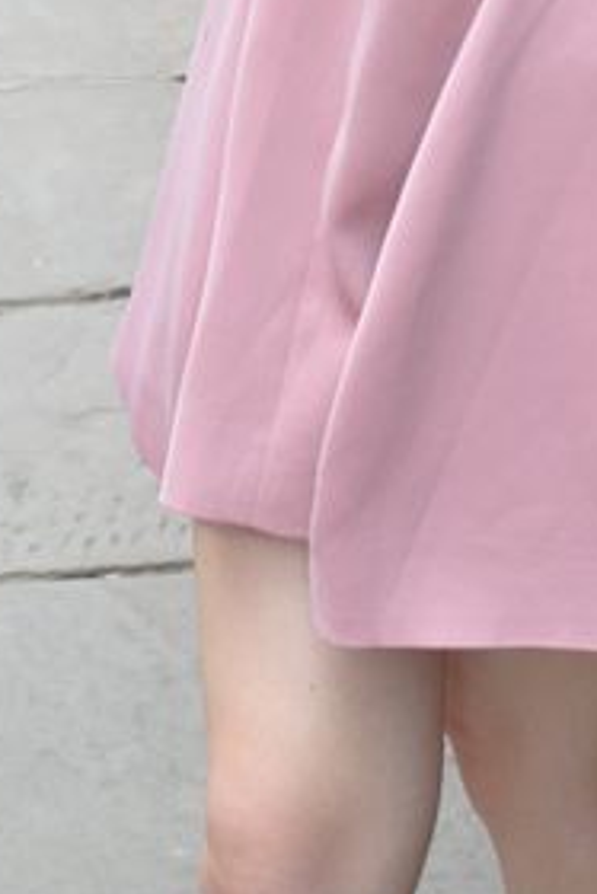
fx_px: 2996
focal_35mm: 121
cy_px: -484
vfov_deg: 15.5
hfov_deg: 11.3
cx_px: 552
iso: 400
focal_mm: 25
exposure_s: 1/200
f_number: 7.1
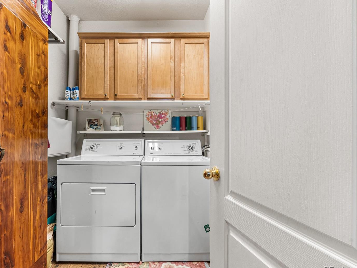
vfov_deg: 71.6
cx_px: 157
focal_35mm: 18
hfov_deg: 87.4
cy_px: 135
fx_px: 186
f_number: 9
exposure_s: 1.3
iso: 200
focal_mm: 16
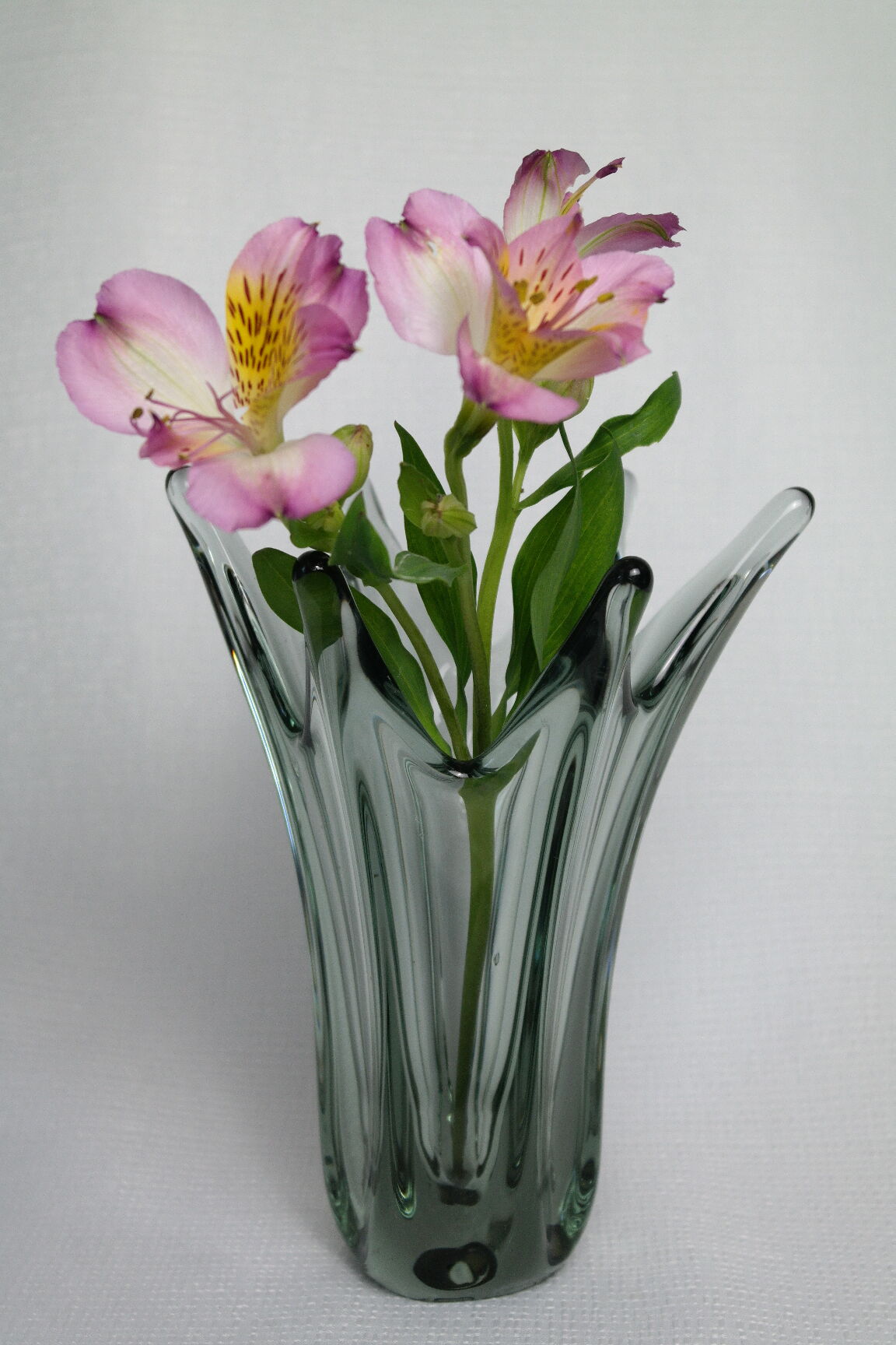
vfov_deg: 29.2
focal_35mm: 69
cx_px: 448
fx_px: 2576
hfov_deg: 19.7
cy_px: 672
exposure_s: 1/80
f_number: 5
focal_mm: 45
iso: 400
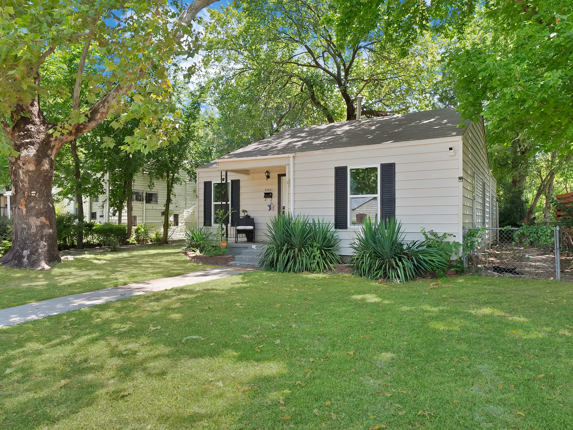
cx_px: 299
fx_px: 397
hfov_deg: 71.6
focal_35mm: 24
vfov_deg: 56.8
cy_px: 215
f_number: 9
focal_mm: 22
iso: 640
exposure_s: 1/80
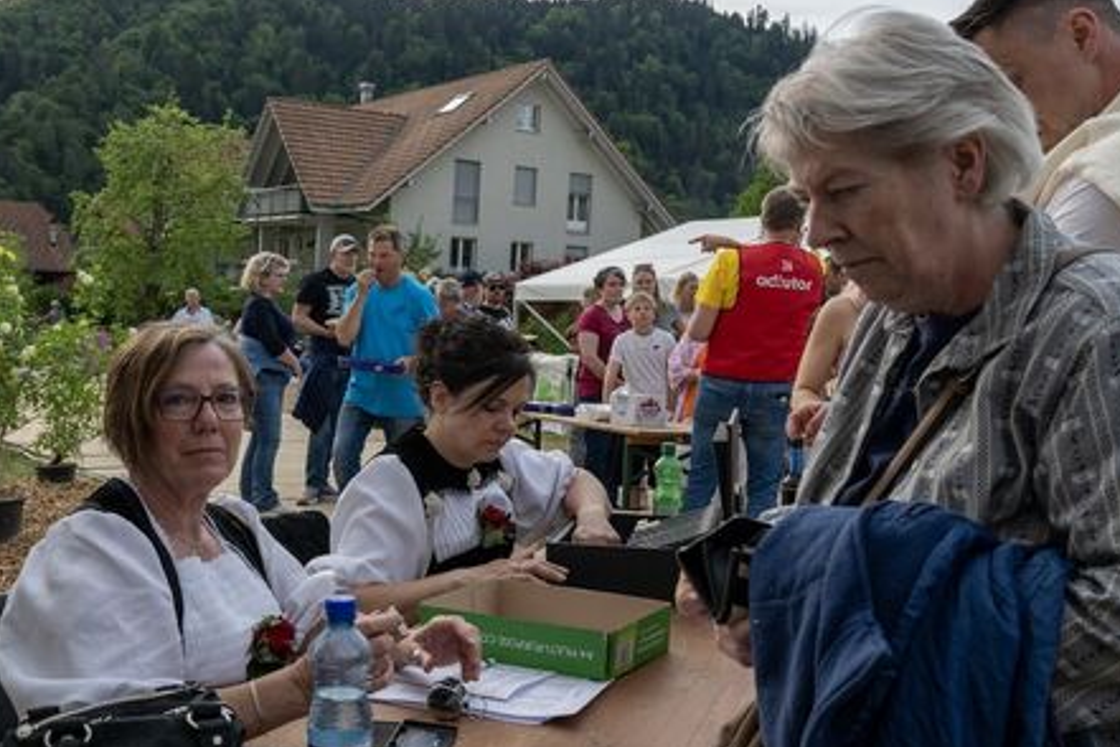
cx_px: 460
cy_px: 407
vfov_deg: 34.5
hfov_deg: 49.7
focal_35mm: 39
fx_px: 1201
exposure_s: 1/250
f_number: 8
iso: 400
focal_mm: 31.5
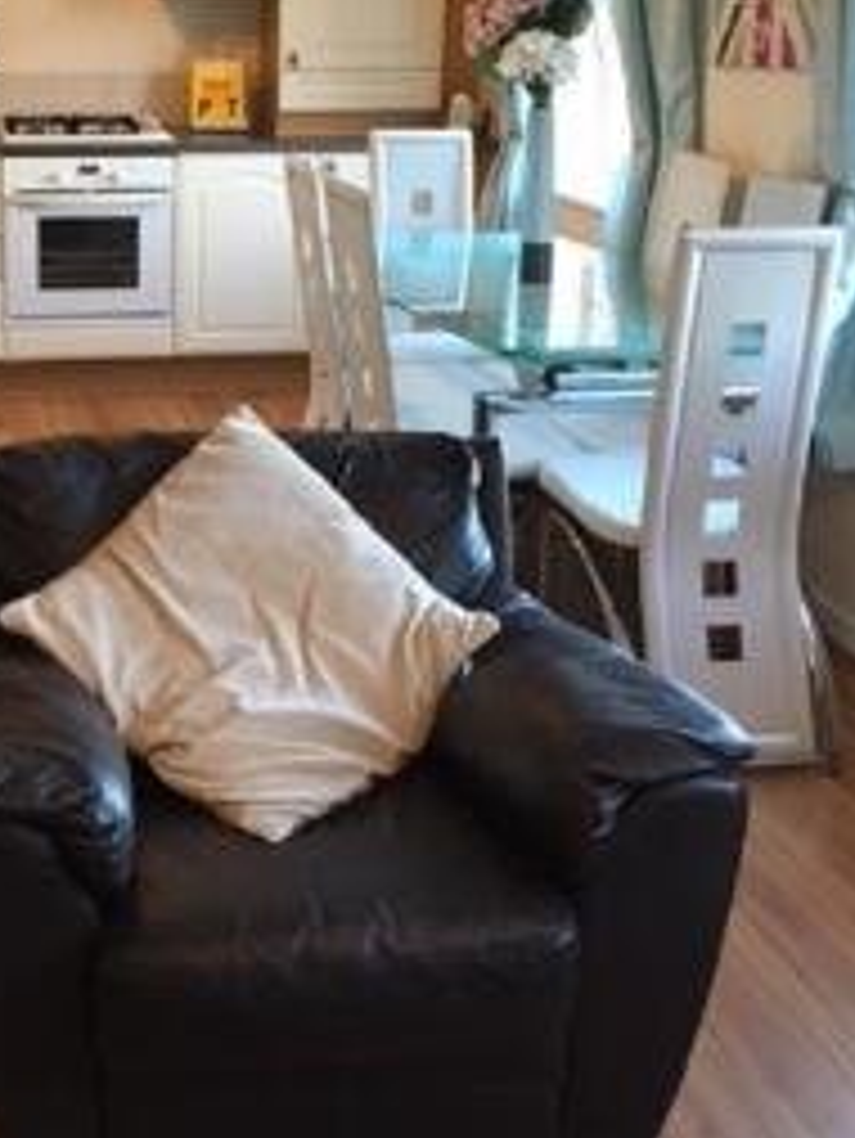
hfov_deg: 28.3
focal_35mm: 50
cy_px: 254
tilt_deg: -10.7
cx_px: 130
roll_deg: -0.8
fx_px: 1645
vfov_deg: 37.0
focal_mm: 4.15
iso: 250
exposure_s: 1/33
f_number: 2.2
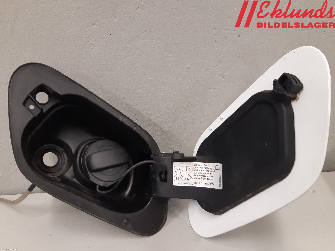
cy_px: 126
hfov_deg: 67.3
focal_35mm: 26
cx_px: 168
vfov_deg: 53.1
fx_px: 252
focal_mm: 3.93
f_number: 1.7
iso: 160
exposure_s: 1/50
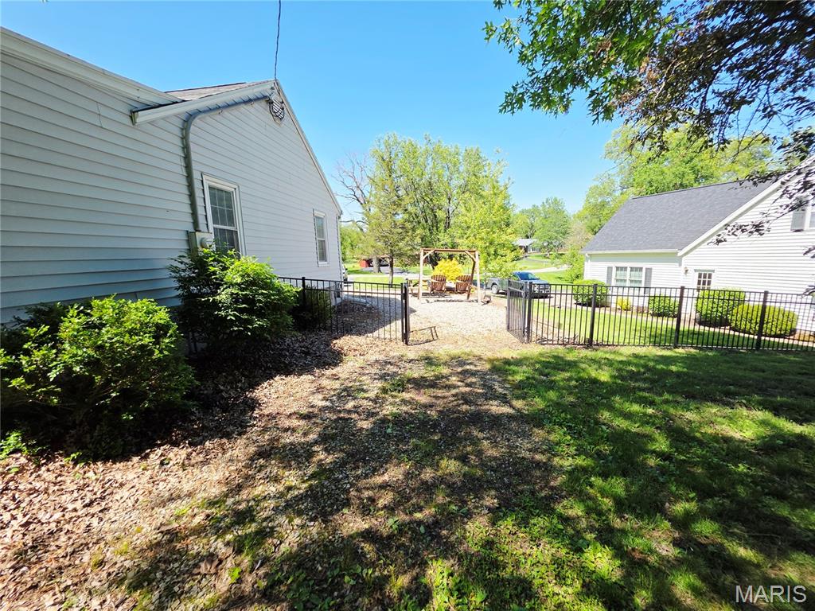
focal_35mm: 13
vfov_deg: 89.9
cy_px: 306
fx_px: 306
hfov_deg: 106.2
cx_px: 408
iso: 40
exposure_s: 1/1283
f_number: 1.9
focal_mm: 2.2
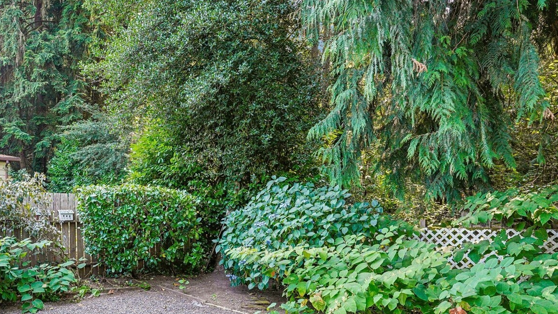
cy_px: 215
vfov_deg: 43.6
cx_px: 187
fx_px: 385
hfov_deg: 69.9
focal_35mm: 26
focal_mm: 17
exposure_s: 1/125
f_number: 8
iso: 2000
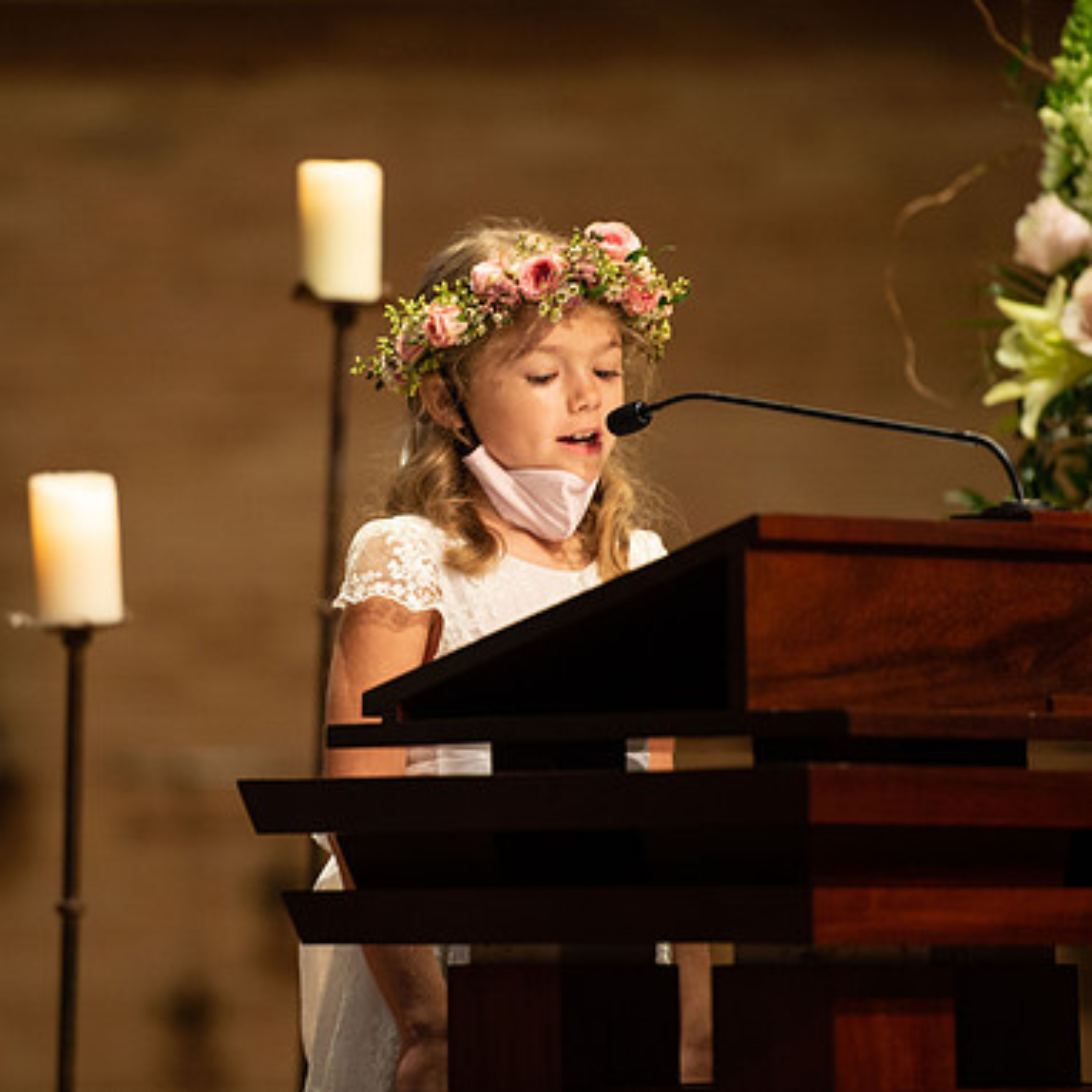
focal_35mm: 257
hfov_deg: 6.8
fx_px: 9172
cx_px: 408
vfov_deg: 6.8
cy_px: 545
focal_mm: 200
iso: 1600
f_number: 2.8
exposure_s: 1/100
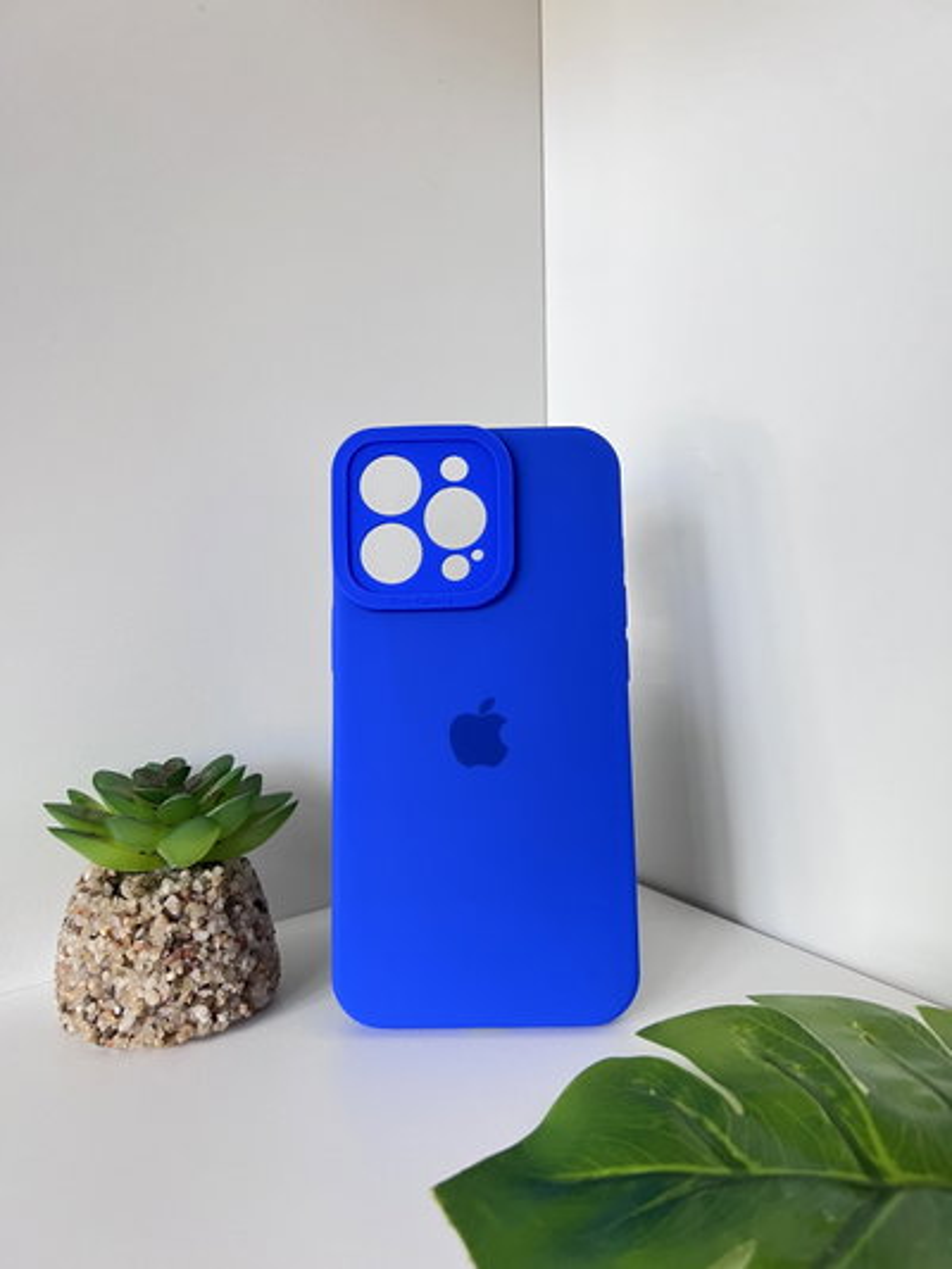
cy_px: 634
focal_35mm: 26
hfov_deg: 53.1
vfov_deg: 67.3
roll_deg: +3.2
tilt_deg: -7.9
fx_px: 953
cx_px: 476
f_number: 1.5
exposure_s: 1/60
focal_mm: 5.7
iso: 160
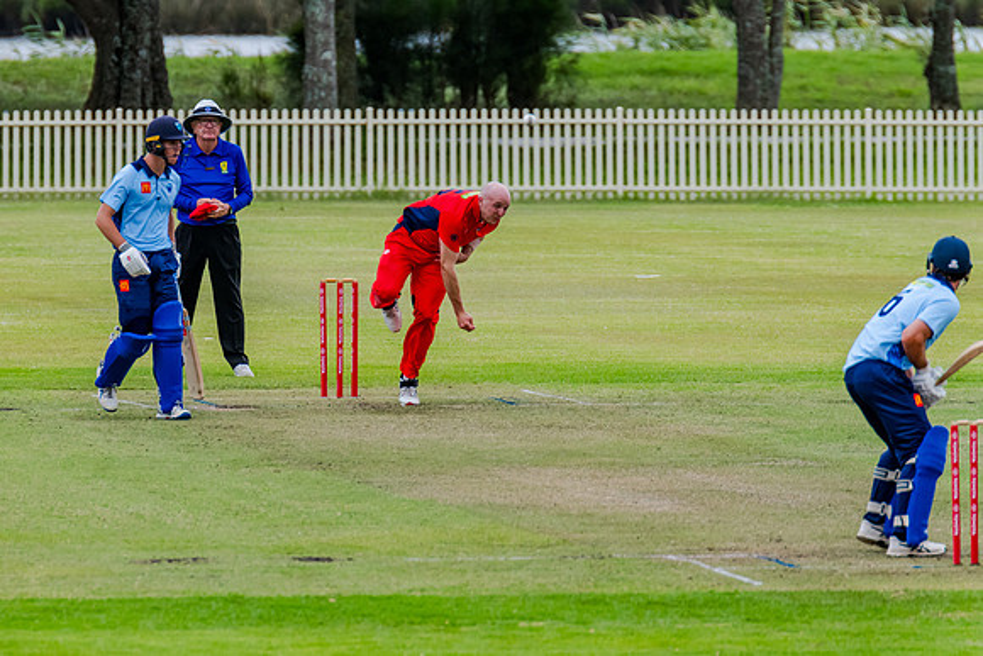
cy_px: 339
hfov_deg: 3.0
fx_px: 19025
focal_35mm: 697
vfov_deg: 2.0
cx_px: 420
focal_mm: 600
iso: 800
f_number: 9
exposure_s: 1/1000
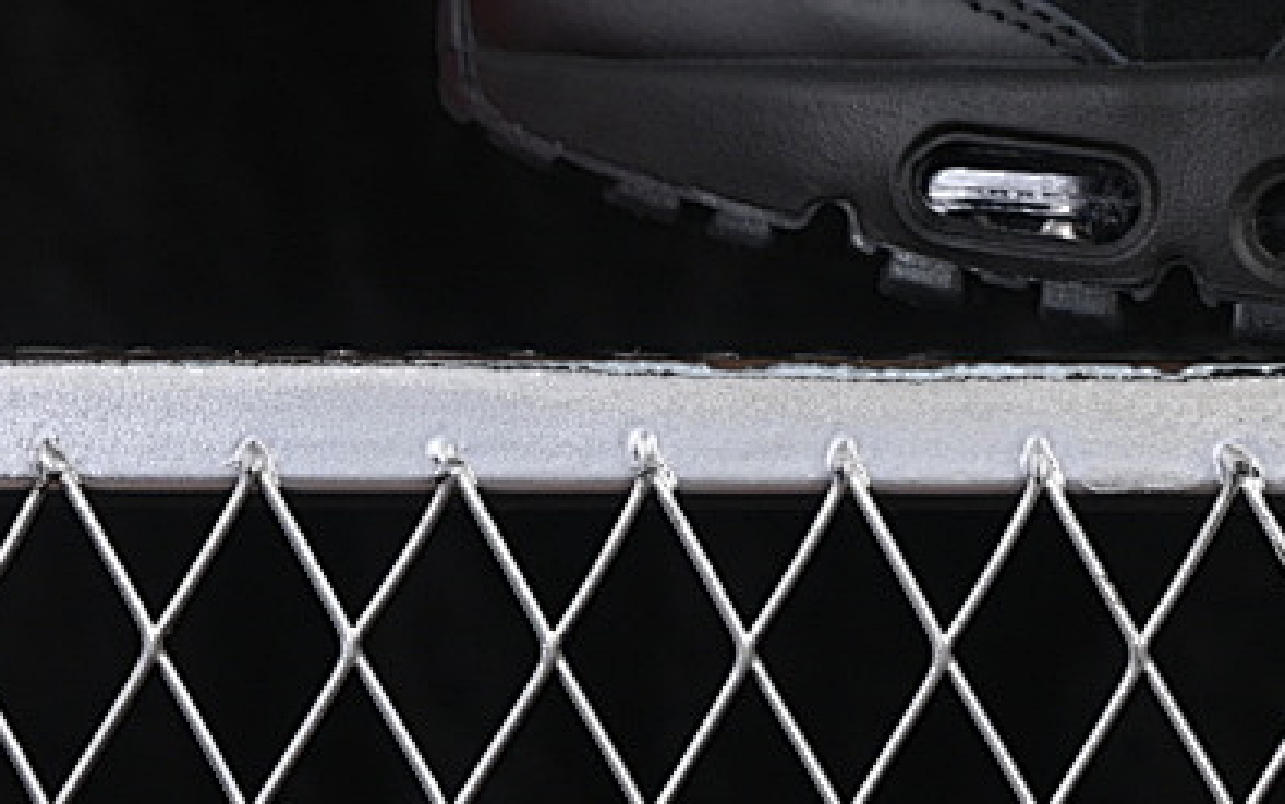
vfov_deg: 6.2
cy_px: -366
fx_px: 7357
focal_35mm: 210
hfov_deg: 9.8
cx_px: 1671
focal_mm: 50
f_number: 6.3
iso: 160
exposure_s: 1/60
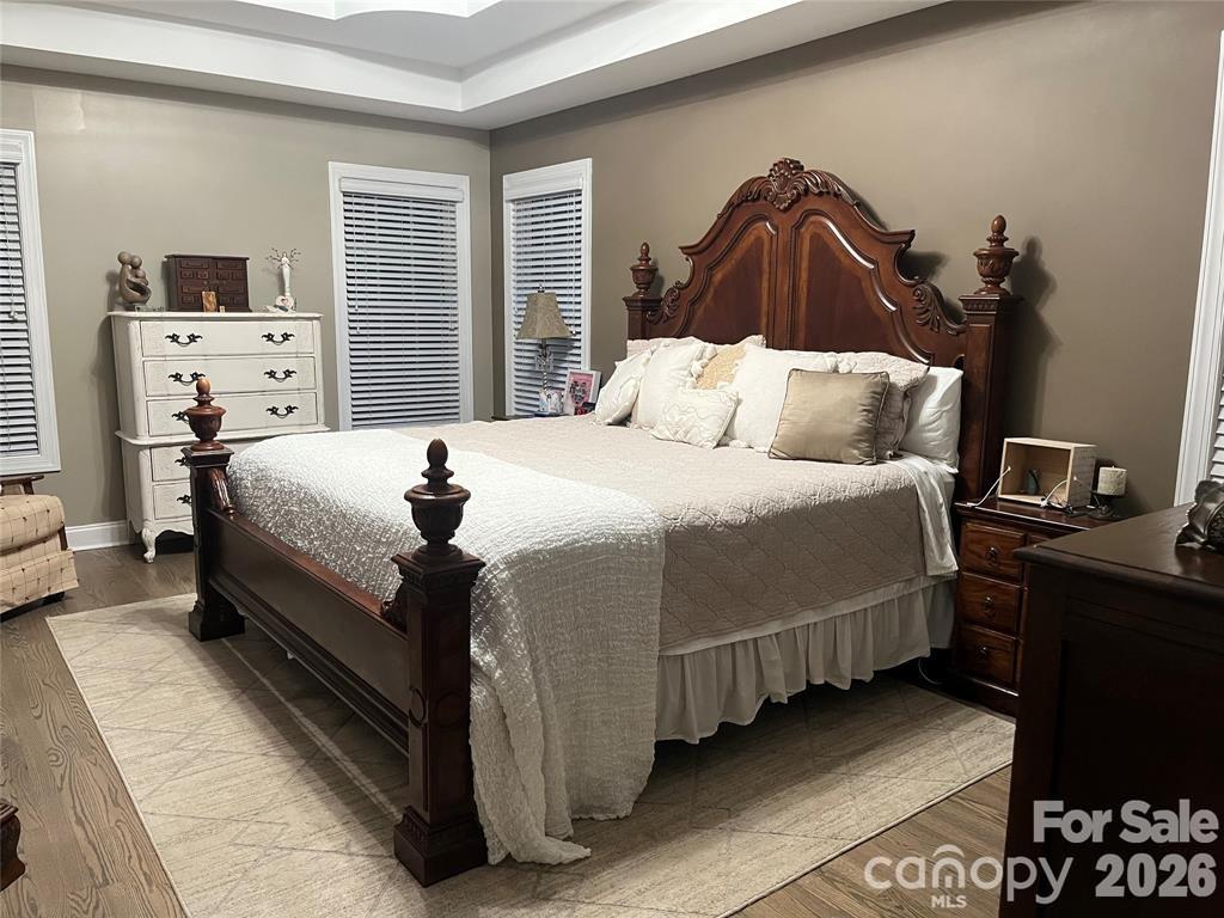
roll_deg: -0.7
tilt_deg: -9.4
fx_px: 919
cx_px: 612
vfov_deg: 53.1
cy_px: 459
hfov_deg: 67.3
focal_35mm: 26
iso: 320
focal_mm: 5.1
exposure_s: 1/60
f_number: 1.6
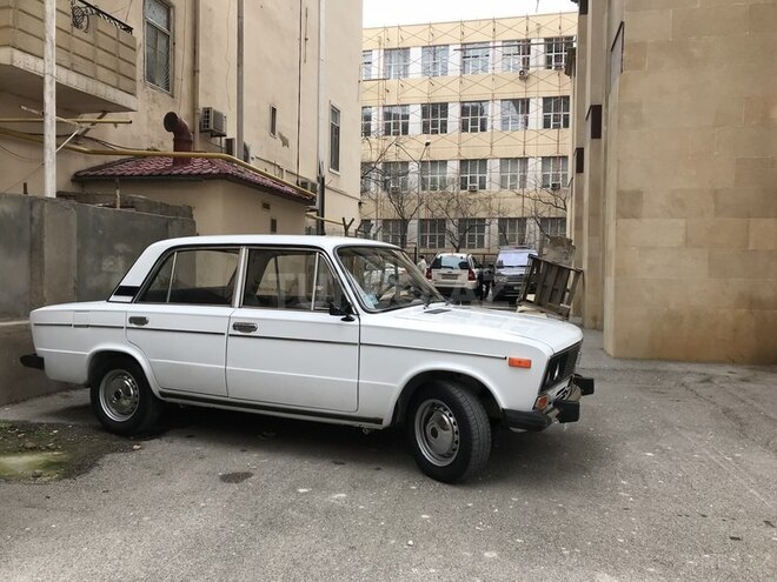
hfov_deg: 63.4
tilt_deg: -1.3
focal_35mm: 28
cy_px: 291
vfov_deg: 49.7
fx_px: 628
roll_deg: -1.4
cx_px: 388
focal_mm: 3.99
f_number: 1.8
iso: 20
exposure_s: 1/192
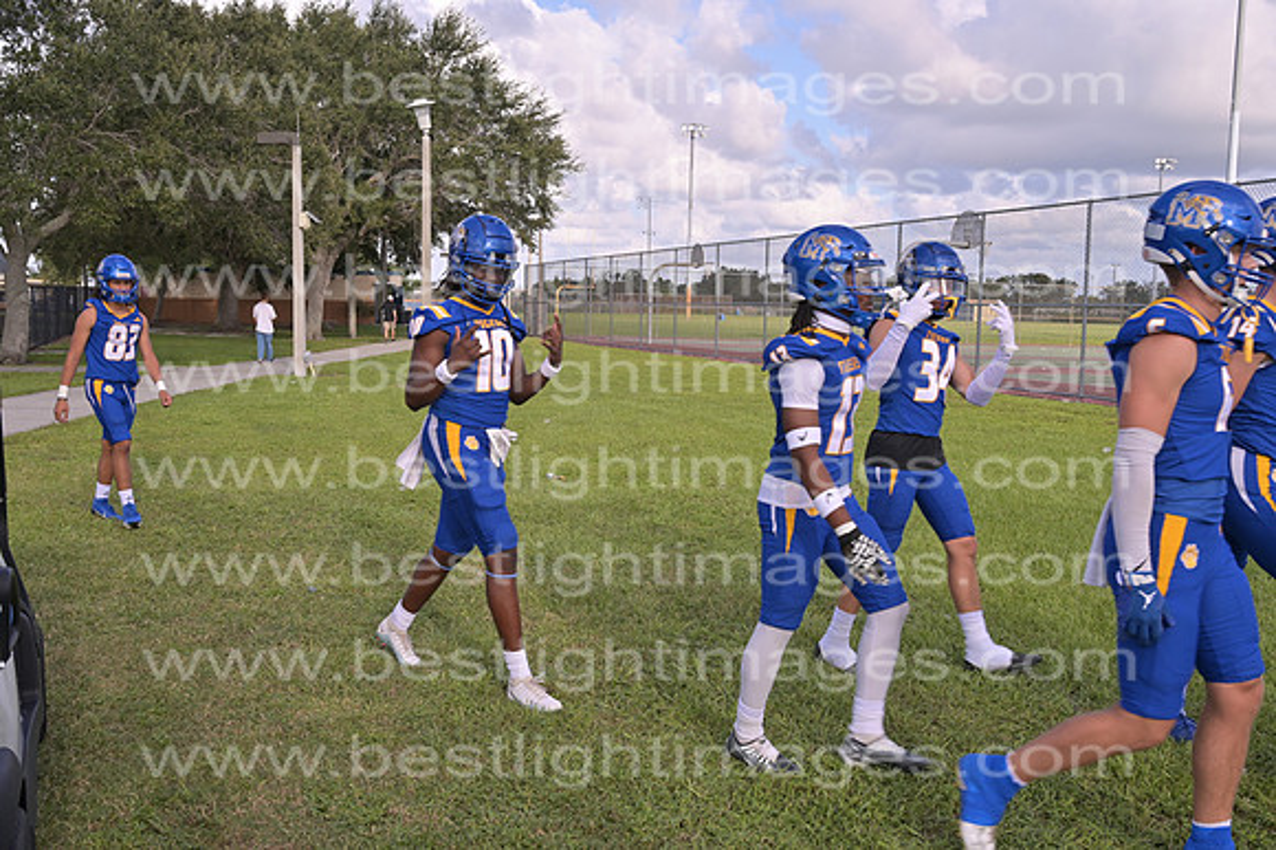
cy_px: 425
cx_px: 638
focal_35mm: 34
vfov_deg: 38.8
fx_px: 1204
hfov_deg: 55.8
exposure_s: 1/250
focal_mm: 34
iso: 125
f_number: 8
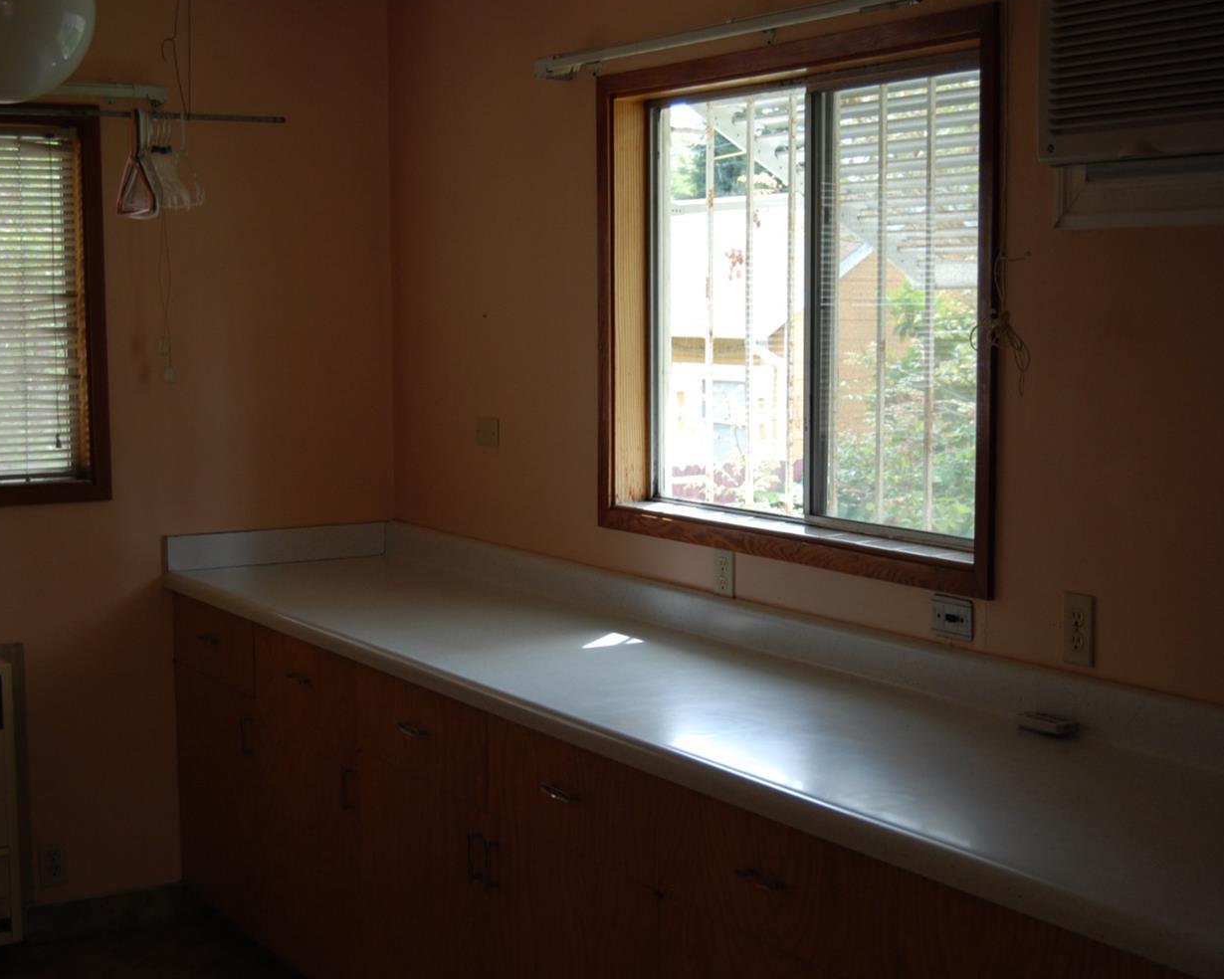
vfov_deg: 27.6
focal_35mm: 55
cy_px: 491
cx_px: 624
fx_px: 1992
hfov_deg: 34.1
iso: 280
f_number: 4.5
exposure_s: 1/125
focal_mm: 32
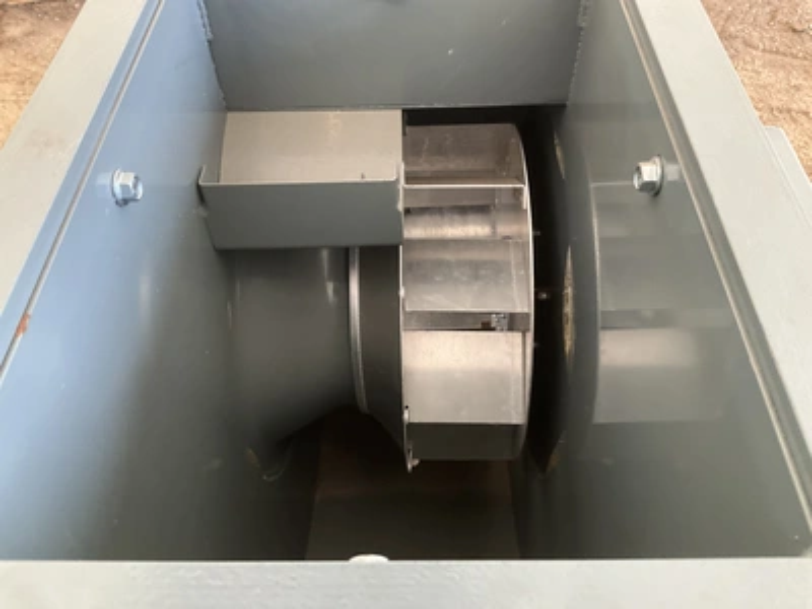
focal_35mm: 29
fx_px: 680
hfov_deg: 61.7
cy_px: 304
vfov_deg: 48.2
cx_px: 406
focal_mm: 3
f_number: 1.8
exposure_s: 1/60
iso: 250
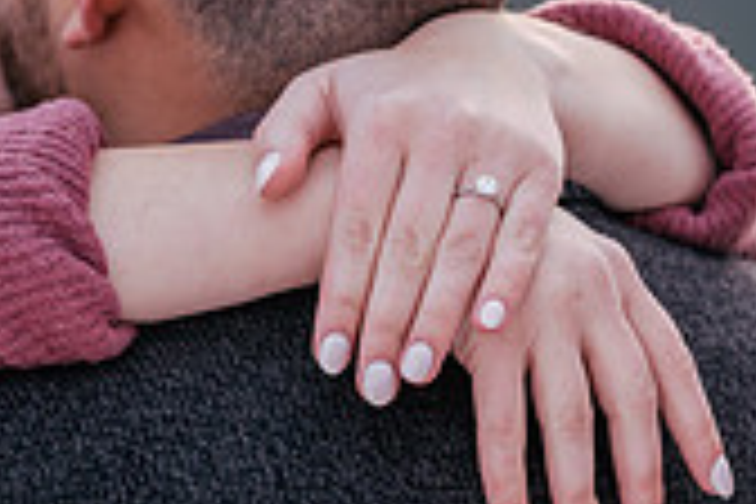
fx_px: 12011
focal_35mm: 572
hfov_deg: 3.6
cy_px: 135
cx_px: 94
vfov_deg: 2.4
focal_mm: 160
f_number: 4
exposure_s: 1/400
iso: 250
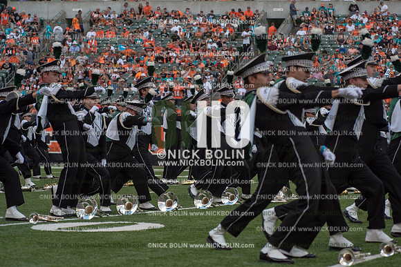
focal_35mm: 140
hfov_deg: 14.7
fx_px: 1560
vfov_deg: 9.8
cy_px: 134
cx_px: 200
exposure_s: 1/1250
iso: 400
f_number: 5.6
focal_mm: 140
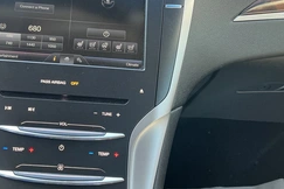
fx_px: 379
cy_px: 70
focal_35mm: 48
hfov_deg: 40.7
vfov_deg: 28.0
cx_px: 98
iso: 64
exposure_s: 1/99
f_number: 1.8
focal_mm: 3
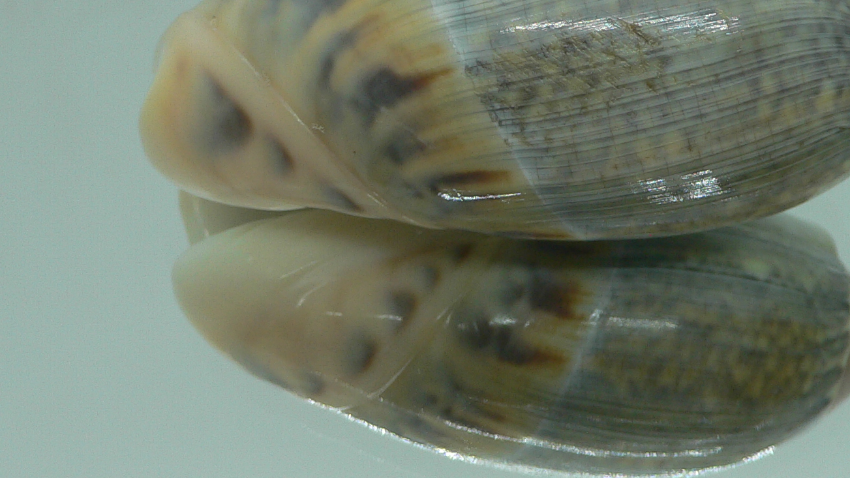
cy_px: 138
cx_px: 577
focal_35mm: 59
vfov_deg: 20.3
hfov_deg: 35.1
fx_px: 1330
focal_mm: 4.6
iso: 80
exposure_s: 1/60
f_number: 2.8
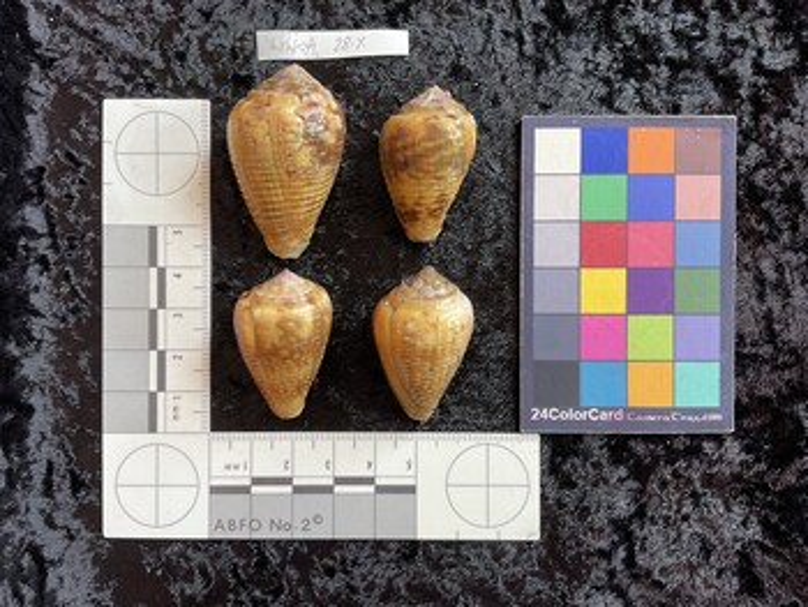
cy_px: 304
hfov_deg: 61.6
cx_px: 404
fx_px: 677
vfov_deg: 48.3
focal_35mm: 29
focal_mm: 3
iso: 50
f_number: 1.8
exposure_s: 1/120
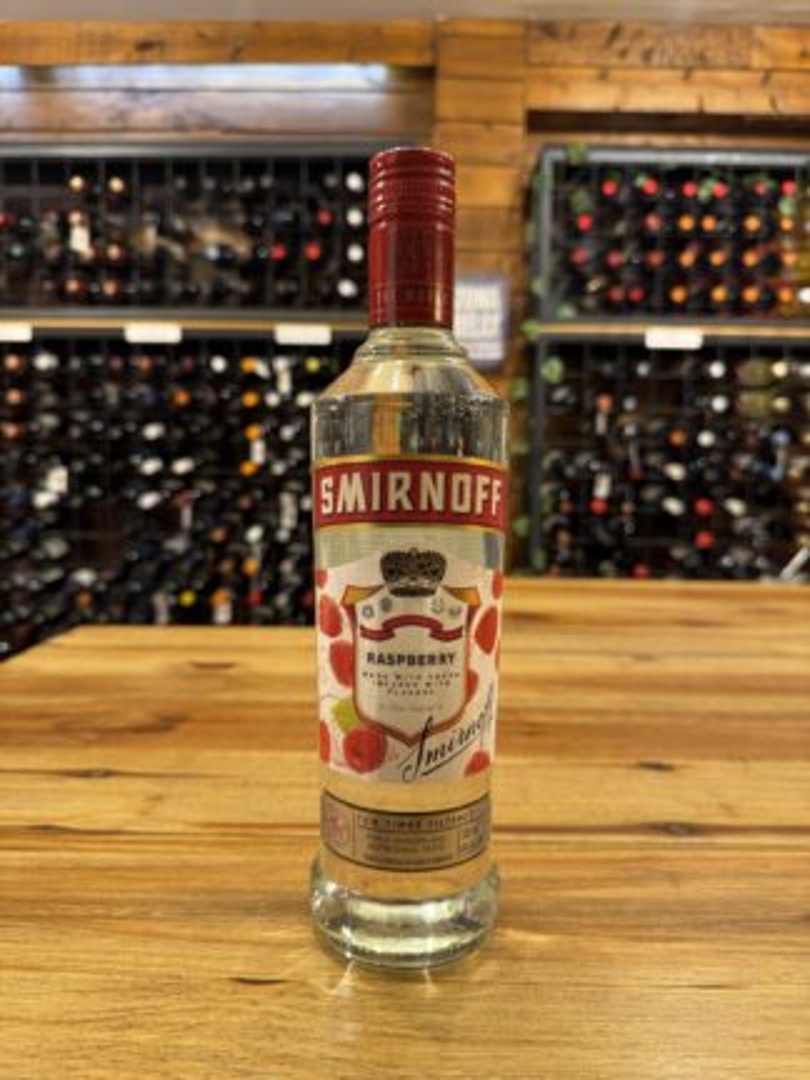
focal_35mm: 24
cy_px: 540
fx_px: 749
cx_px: 405
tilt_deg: -5.1
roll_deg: -0.6
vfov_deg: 71.6
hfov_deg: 56.8
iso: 200
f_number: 1.78
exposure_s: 1/50
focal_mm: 6.76
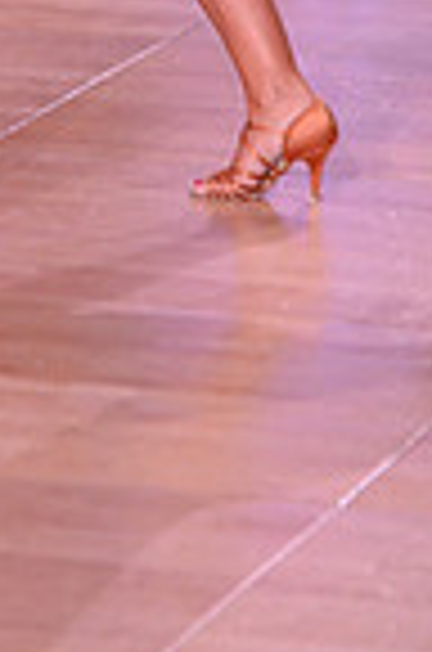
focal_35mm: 421
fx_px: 7614
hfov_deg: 3.2
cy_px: -387
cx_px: 182
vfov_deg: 4.9
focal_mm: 105
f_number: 5
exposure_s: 1/250
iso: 2000
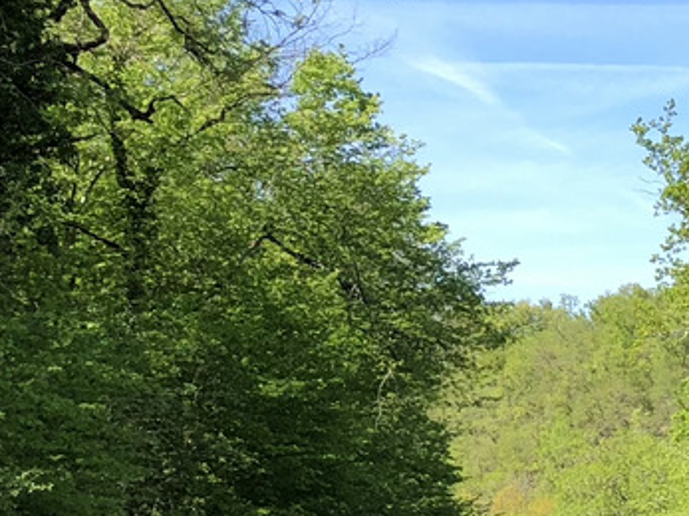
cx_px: 467
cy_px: 310
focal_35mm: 129
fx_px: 2567
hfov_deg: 15.3
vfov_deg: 11.5
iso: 20
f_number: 1.8
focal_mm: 4
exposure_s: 1/704
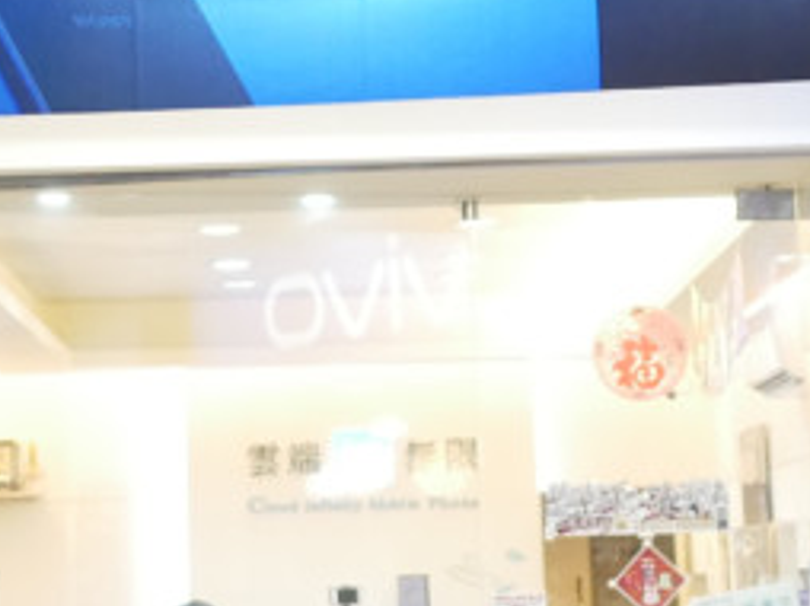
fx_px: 3320
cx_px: 281
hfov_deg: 13.9
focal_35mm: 142
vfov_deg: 10.2
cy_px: -244
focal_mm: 15
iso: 800
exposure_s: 1/60
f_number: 1.7
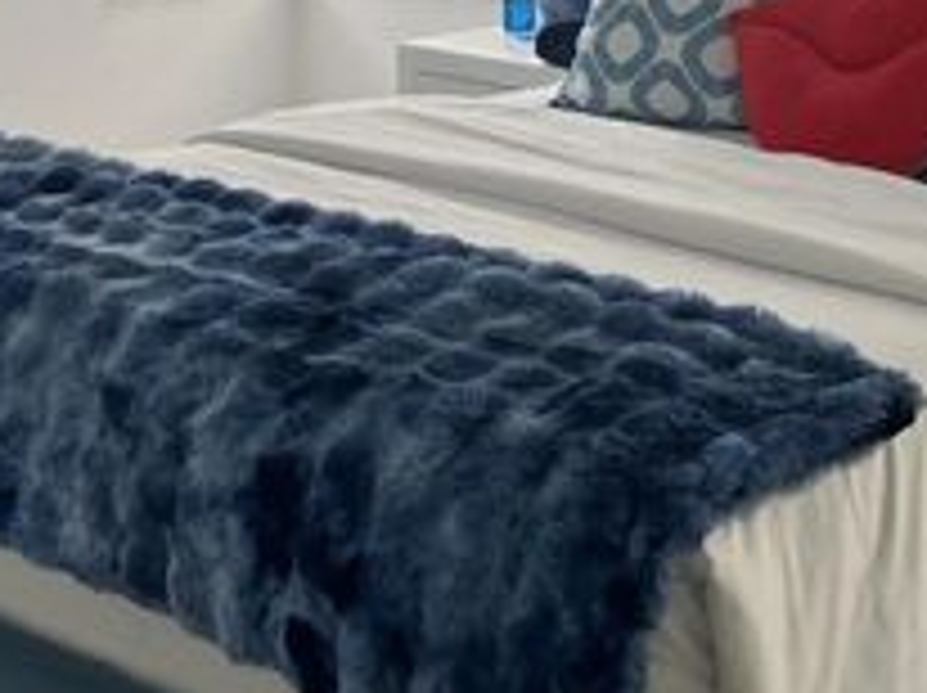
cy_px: -18
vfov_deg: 16.5
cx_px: 598
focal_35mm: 87
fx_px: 2327
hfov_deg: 22.5
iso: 80
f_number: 1.8
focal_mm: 3.99
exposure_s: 1/101
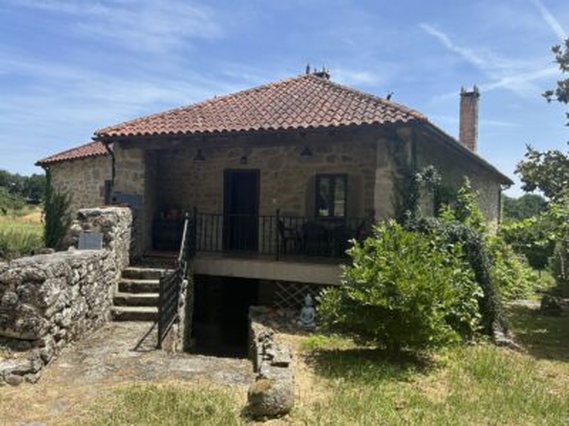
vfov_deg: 53.1
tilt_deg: -0.6
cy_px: 213
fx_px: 427
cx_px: 284
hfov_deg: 67.3
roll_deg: -1.3
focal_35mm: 26
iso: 50
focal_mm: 5.7
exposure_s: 1/2571
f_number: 1.5
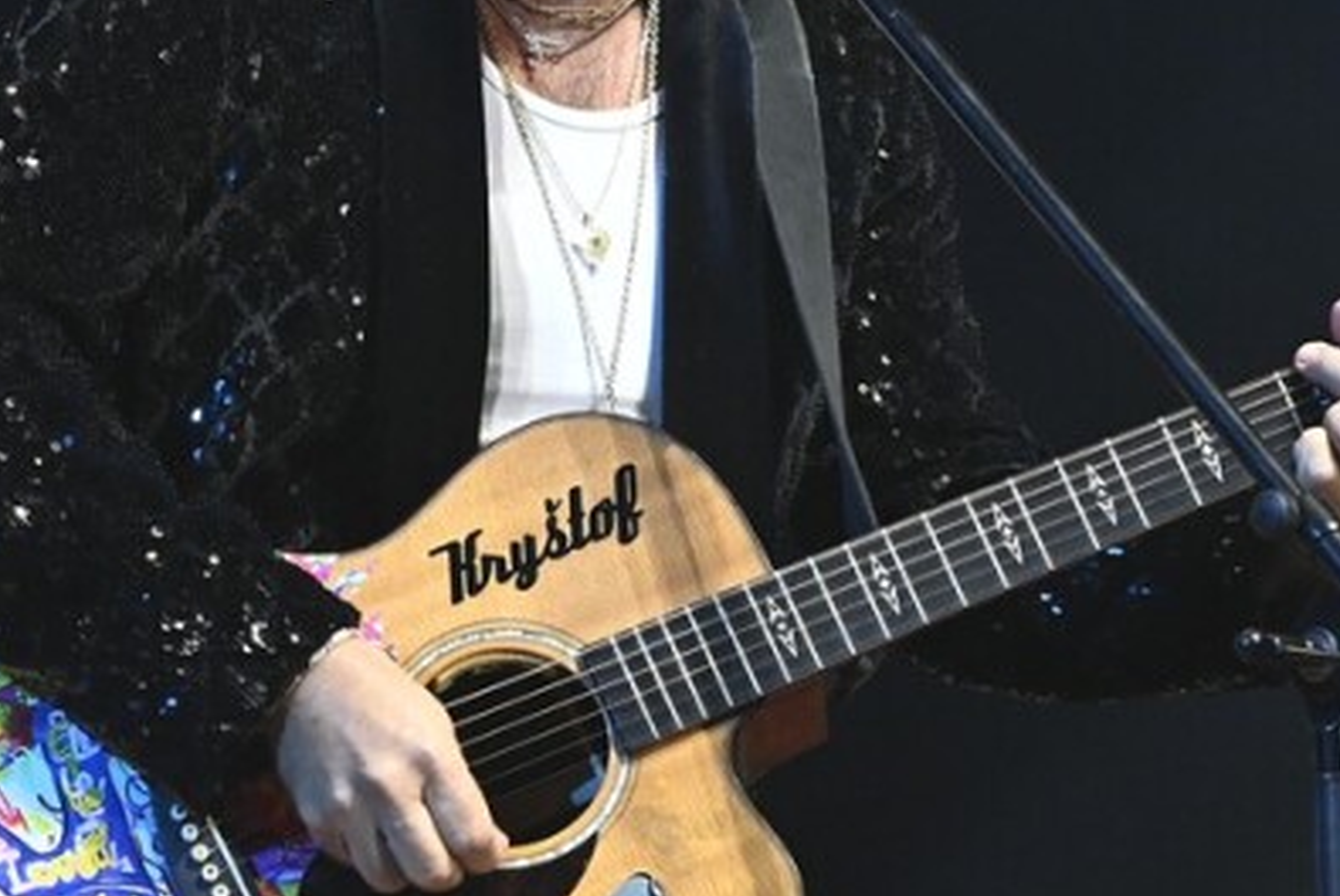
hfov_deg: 3.4
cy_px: 68
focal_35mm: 607
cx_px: 611
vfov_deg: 2.3
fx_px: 22610
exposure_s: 1/500
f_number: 5.6
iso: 4000
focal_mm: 200
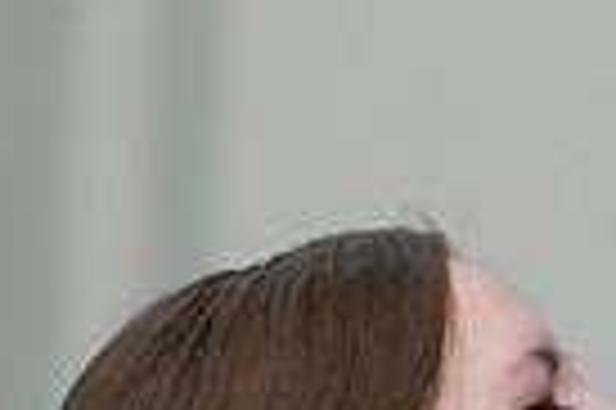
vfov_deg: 1.6
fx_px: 14476
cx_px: 562
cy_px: 541
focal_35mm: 847
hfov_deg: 2.4
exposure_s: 1/125
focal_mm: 200
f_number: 3.5
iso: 400
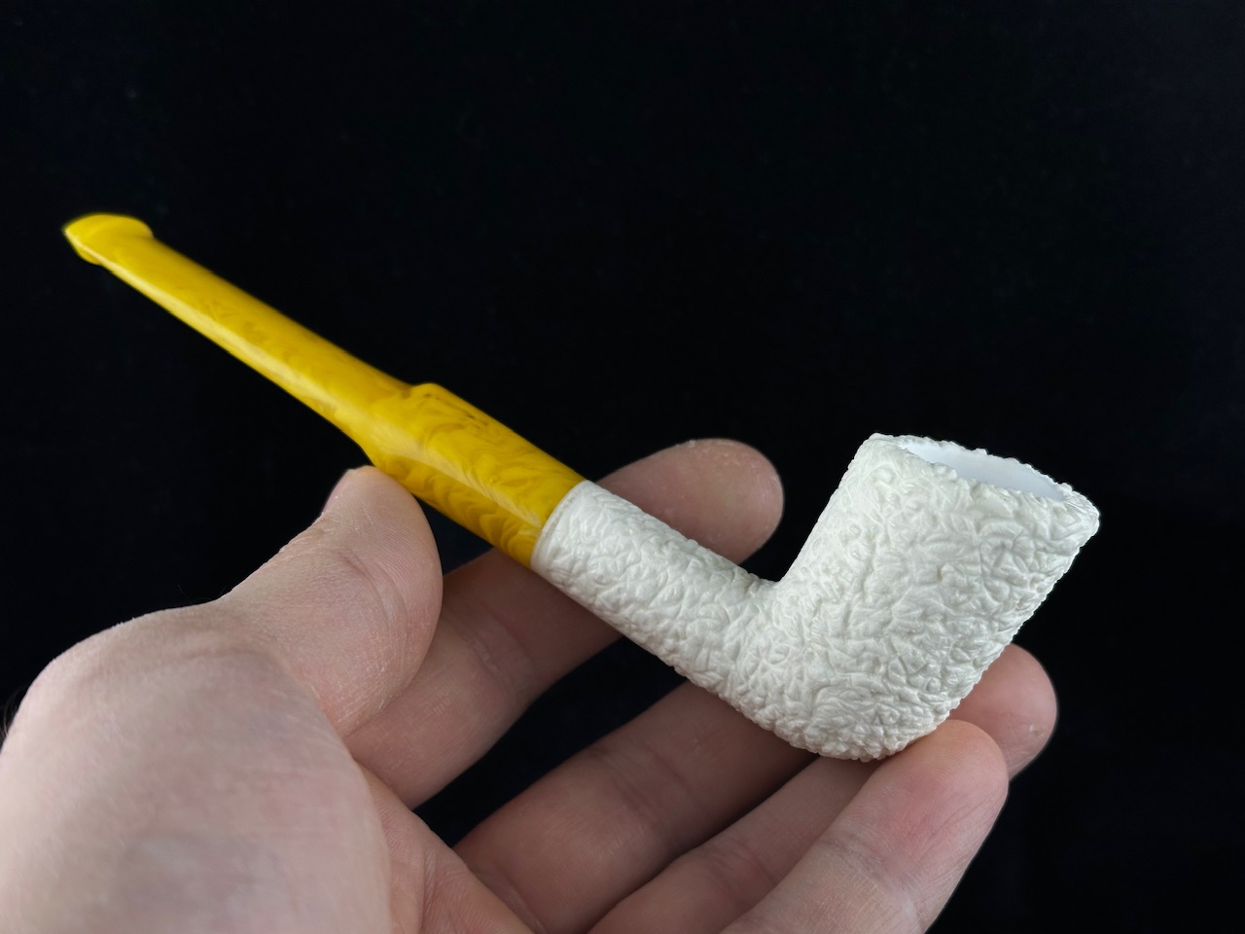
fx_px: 1726
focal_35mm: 48
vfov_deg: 30.3
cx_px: 622
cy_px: 467
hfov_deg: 39.7
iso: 64
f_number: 1.78
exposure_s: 1/719
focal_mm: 6.86
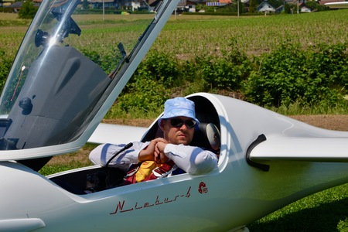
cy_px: 116
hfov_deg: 20.8
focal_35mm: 98
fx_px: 947
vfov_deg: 14.0
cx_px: 174
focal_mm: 98
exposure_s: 1/640
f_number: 13
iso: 320
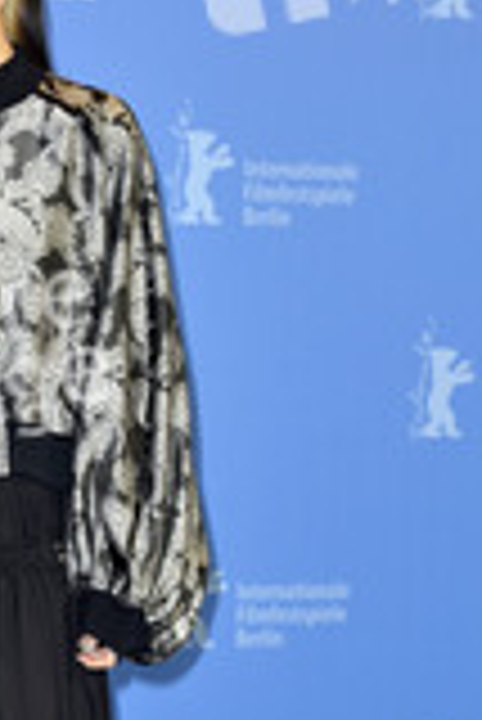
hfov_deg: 8.4
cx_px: 9
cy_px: 603
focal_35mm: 162
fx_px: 3246
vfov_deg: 12.6
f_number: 5.6
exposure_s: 1/125
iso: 640
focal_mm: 65
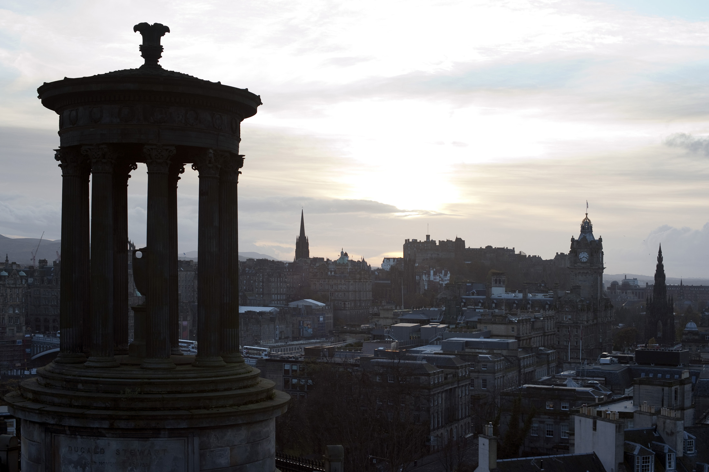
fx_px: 984
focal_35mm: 50
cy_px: 236
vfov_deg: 27.0
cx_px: 354
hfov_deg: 39.6
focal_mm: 50
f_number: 5.6
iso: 200
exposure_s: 1/125
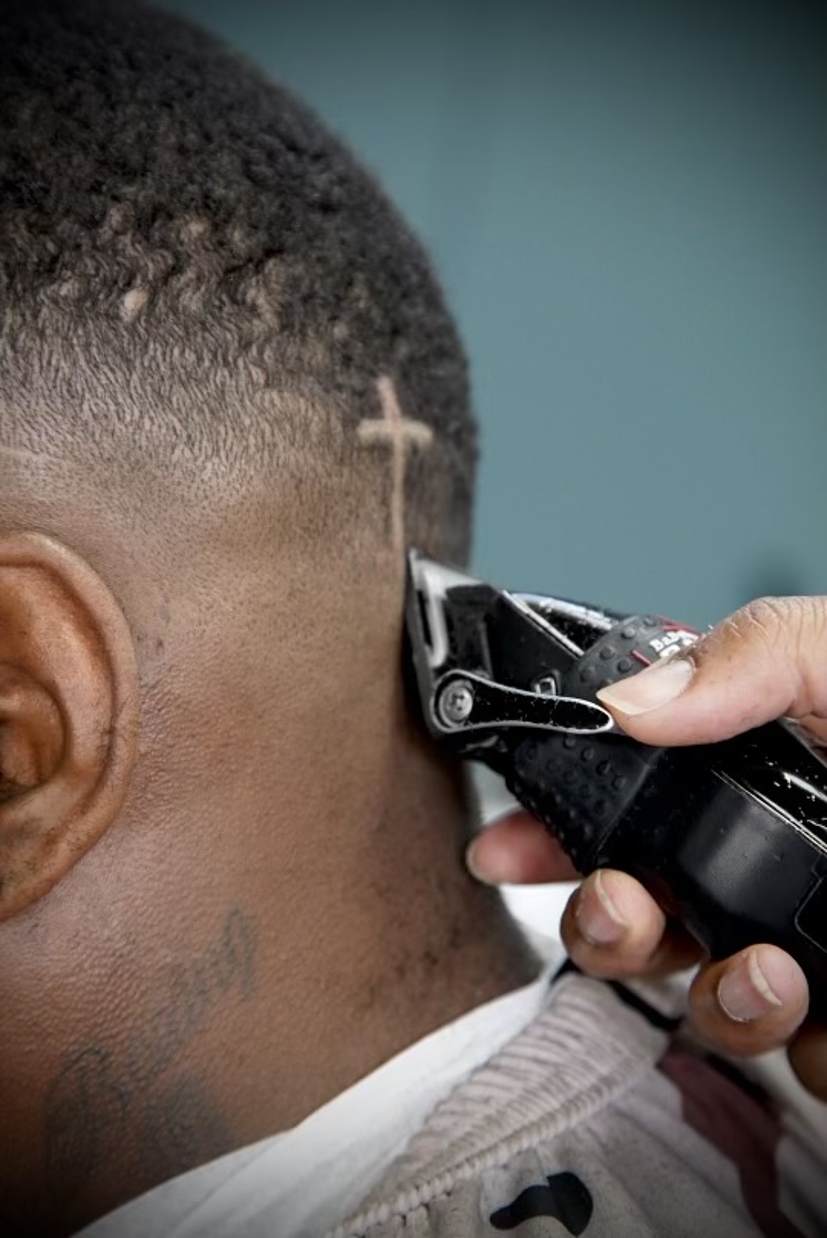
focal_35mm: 105
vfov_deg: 19.4
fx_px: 3612
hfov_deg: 13.1
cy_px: 619
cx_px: 414
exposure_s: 1/160
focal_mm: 105
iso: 4000
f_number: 4
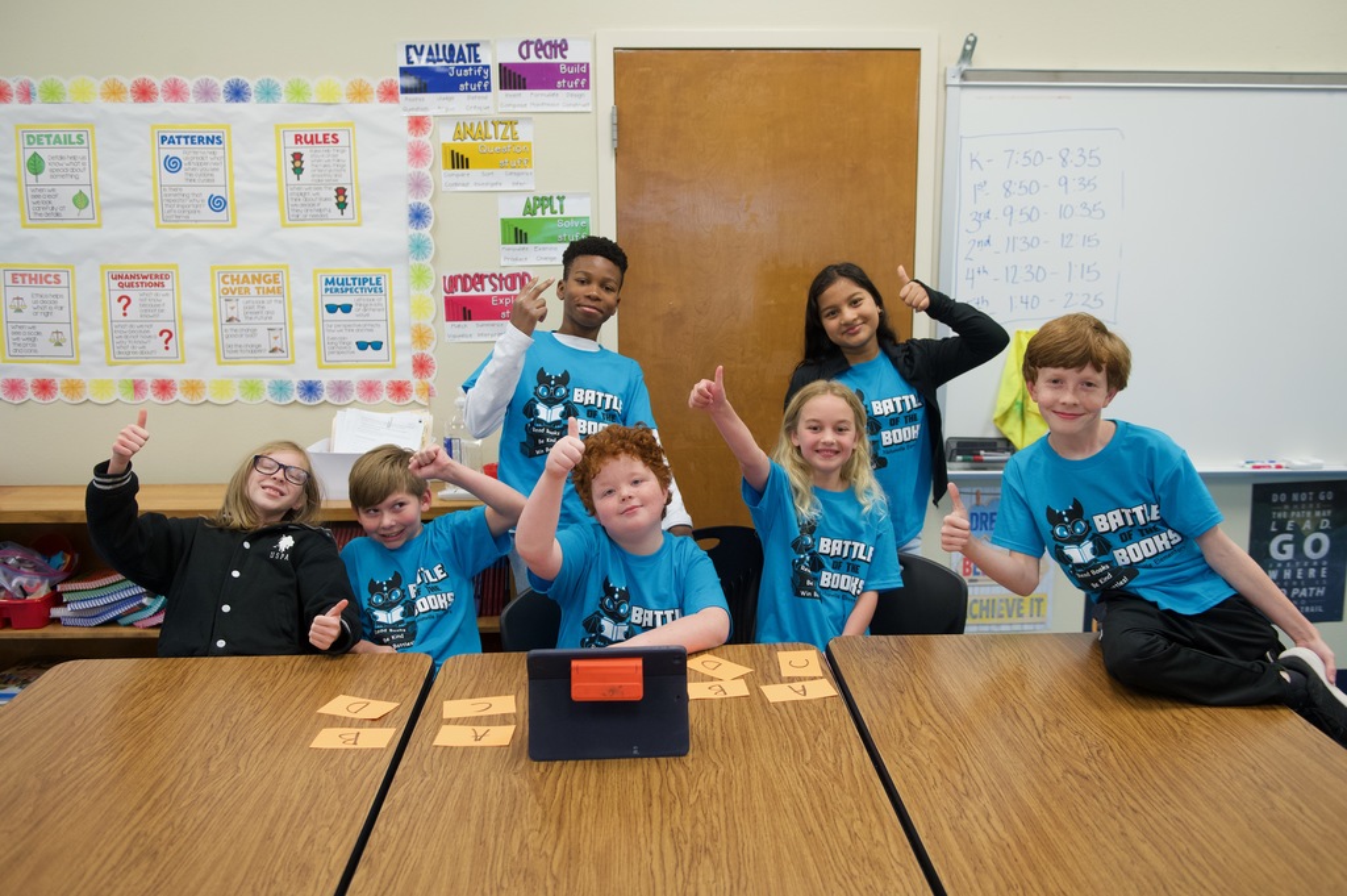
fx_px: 1196
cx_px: 674
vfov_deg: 41.1
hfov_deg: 58.8
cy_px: 448
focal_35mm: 32
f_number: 3.5
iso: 1600
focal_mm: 32
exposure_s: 1/250
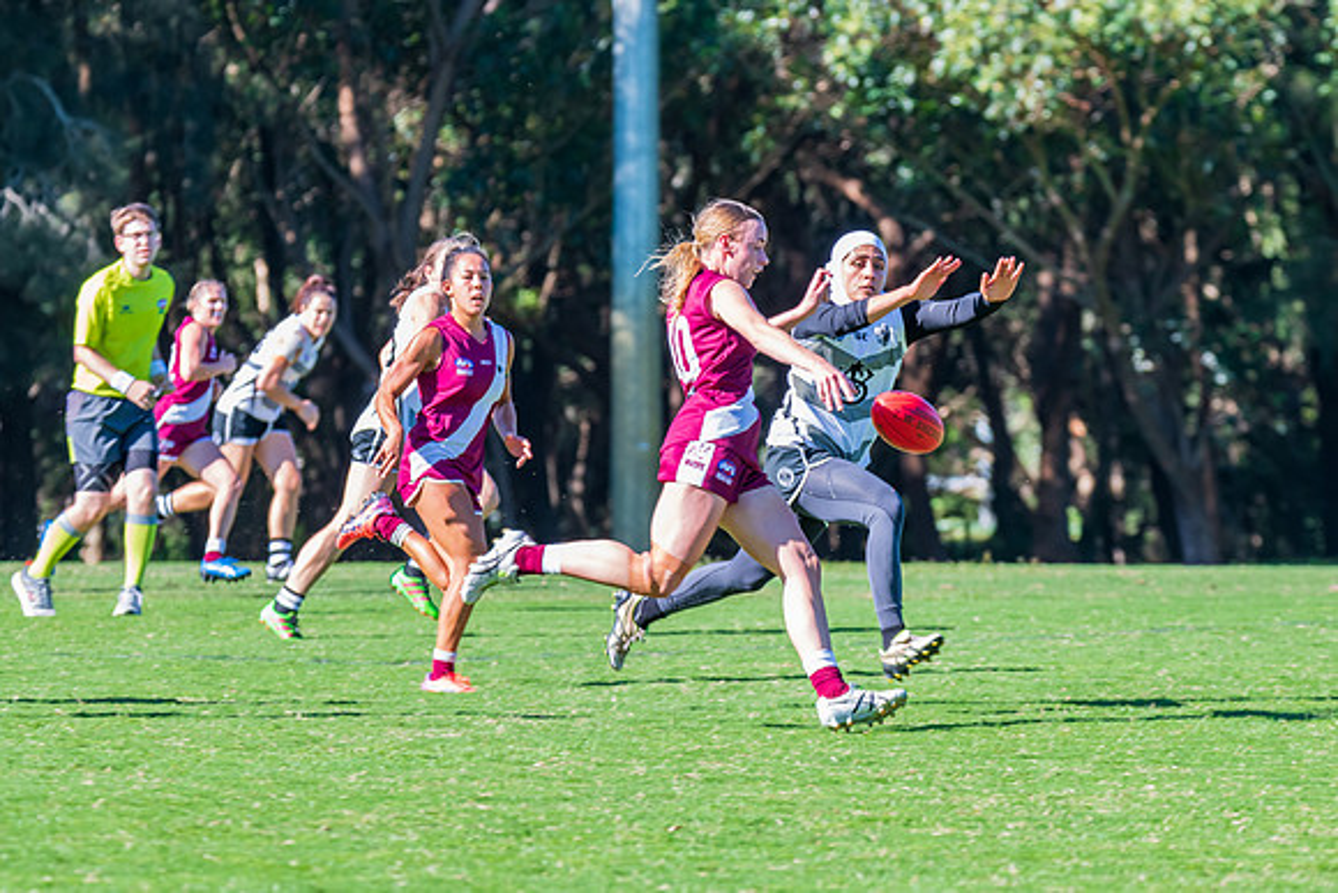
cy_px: 364
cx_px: 793
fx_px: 12747
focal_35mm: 343
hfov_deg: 6.0
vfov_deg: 4.0
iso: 400
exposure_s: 1/400
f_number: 8
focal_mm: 260
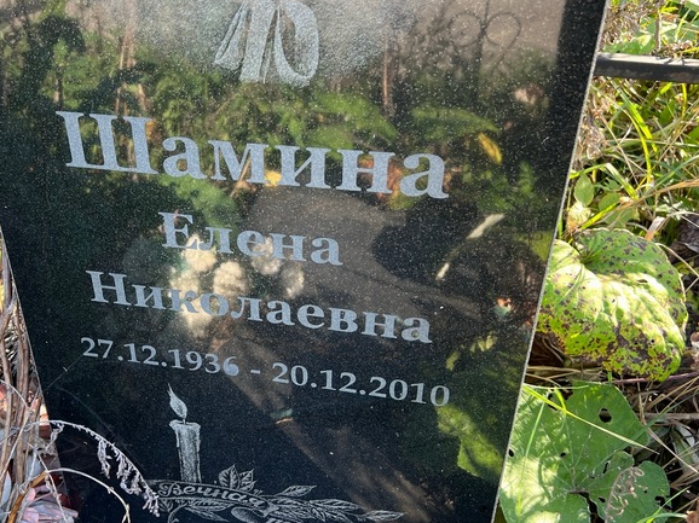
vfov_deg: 39.6
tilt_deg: -35.4
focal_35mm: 36
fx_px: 727
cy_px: 243
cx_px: 267
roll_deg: +3.5
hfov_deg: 50.9
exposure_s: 1/144
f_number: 1.5
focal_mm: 5.7
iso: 40
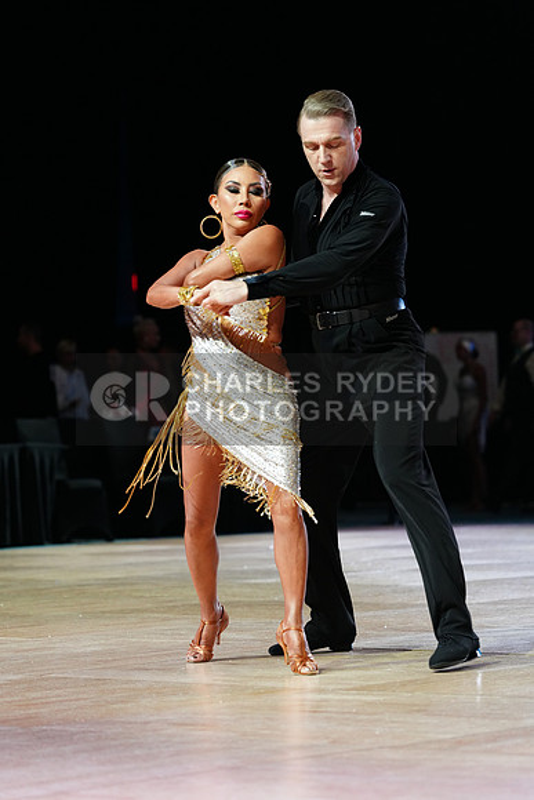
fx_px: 2913
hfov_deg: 10.5
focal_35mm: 131
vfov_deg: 15.6
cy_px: 400
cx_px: 267
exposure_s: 1/320
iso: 2500
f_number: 4
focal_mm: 131
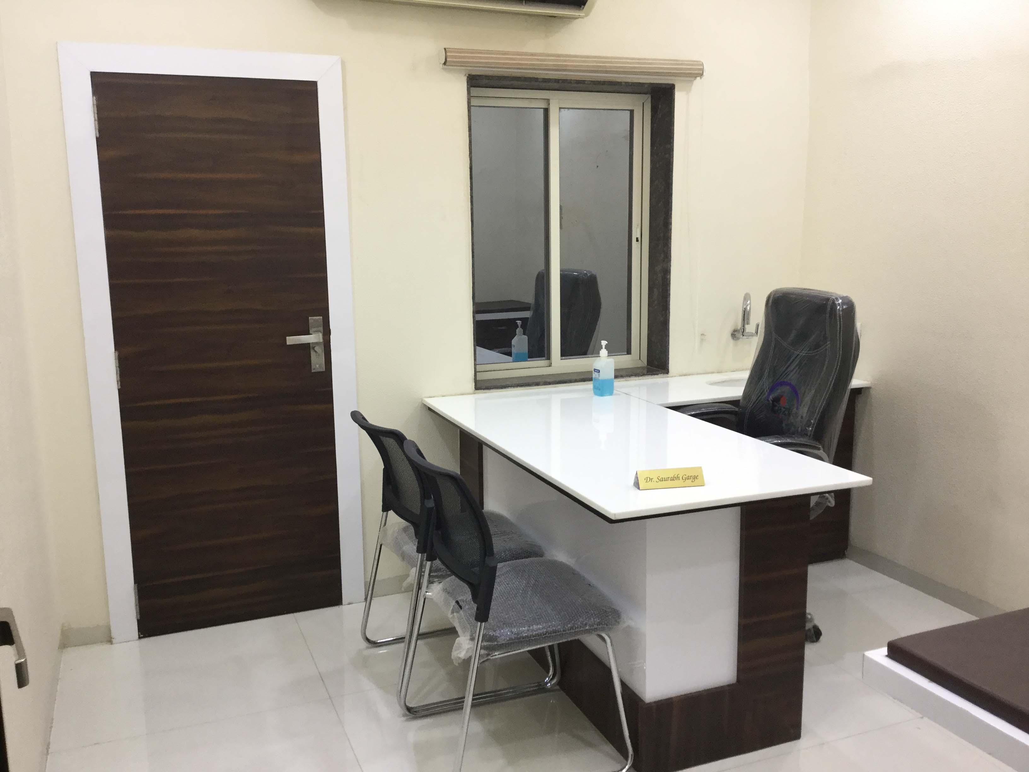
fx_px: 922
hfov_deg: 58.4
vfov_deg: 45.4
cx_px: 514
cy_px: 386
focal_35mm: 31
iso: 80
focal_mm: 3.3
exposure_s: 1/33
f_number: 2.4
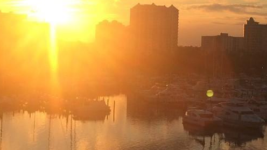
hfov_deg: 20.9
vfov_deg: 11.9
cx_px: 123
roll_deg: -0.8
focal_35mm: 102
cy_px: 51
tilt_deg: -0.9
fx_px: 722
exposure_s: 1/1866
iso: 32
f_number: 2.2
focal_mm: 4.15
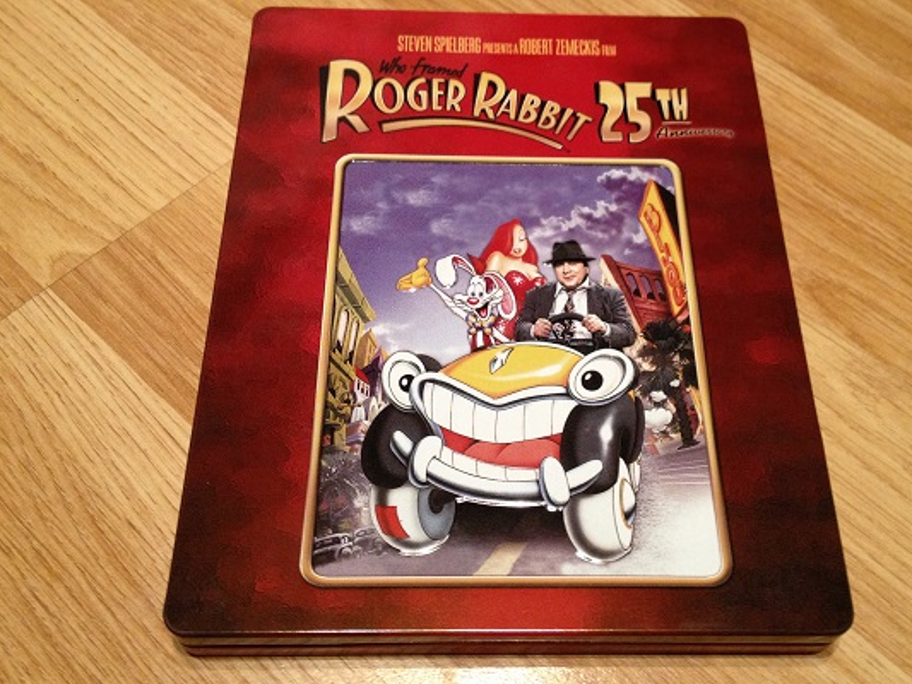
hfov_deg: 44.7
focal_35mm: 42
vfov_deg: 34.4
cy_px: 325
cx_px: 505
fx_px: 1107
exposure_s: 1/20
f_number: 2.4
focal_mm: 4.28
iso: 160
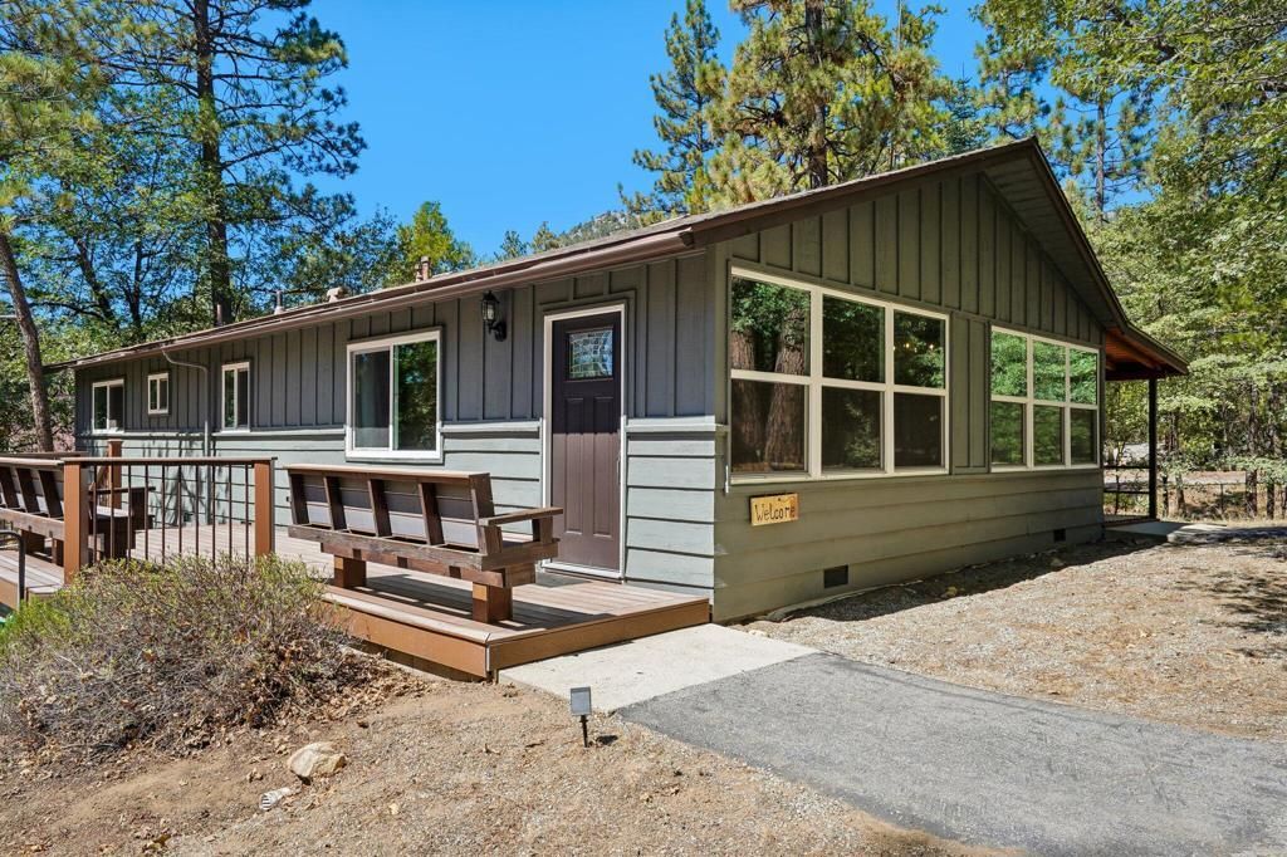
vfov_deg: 51.3
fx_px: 893
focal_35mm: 25
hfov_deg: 71.5
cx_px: 644
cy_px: 428
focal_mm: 25
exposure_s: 1/160
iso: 100
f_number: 8
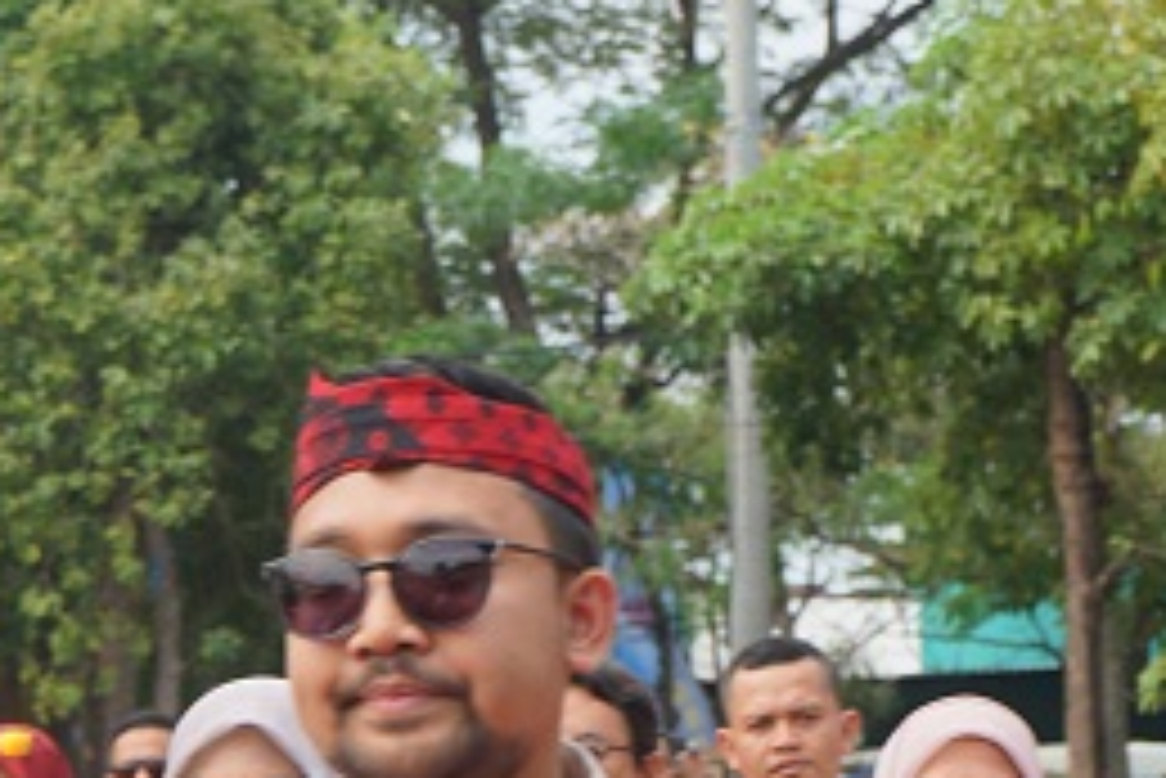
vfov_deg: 10.1
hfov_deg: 15.0
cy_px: 796
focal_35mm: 135
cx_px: 131
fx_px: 4375
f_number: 5.6
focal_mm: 50
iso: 100
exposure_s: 1/320
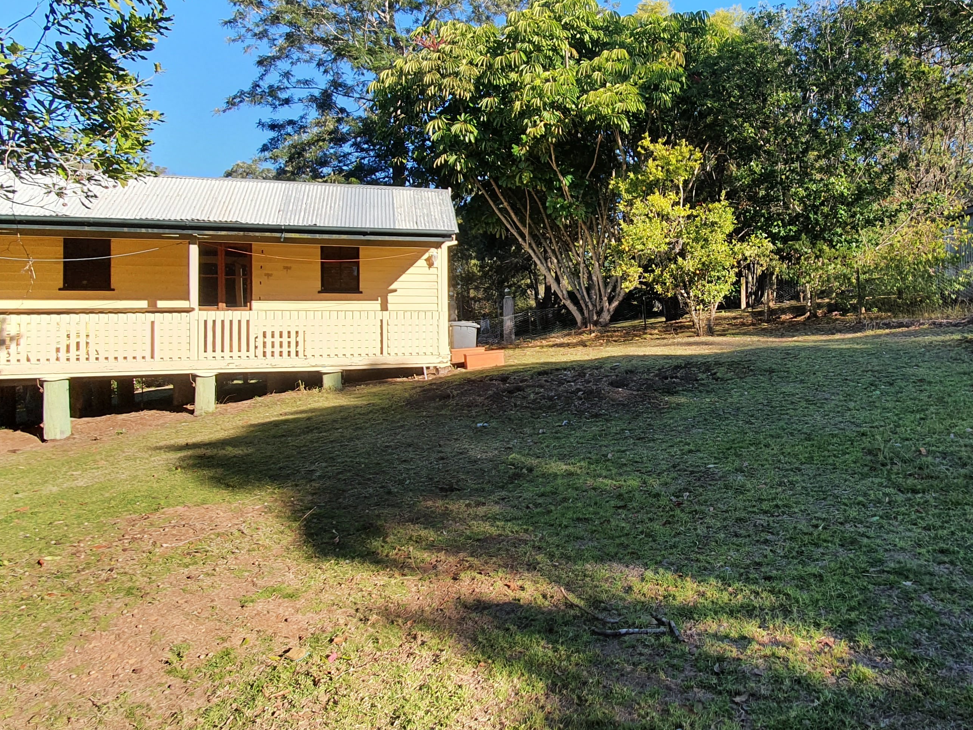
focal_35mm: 23
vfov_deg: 58.7
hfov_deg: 72.1
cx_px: 636
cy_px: 319
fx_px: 646
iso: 50
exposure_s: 1/382
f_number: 2.2
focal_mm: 1.8
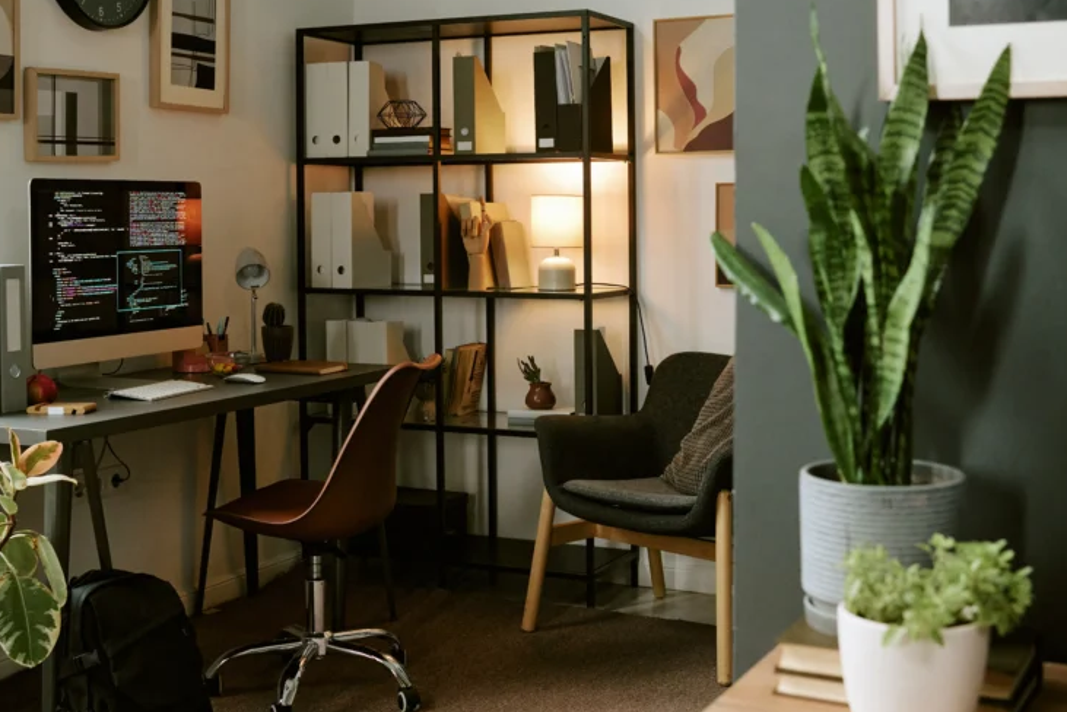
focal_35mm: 49
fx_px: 1453
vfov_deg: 27.4
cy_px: 255
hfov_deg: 40.3
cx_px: 540
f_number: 5
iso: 1600
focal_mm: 35
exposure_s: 1/100
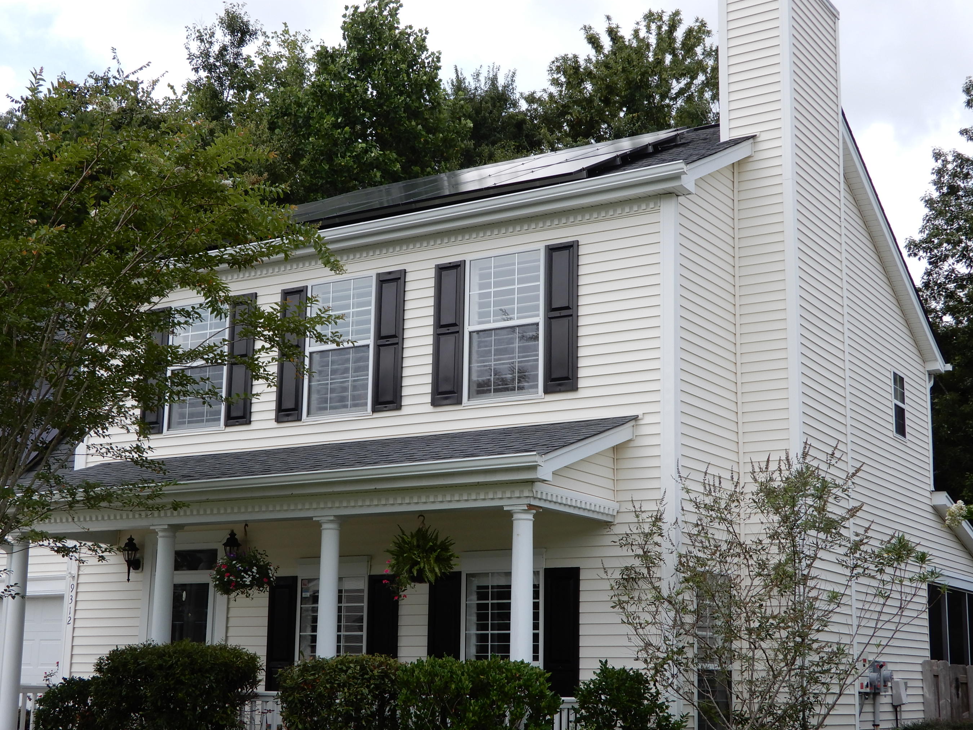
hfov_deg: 38.2
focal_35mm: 50
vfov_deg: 29.1
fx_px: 1405
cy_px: 386
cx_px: 477
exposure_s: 1/400
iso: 80
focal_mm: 8
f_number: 4
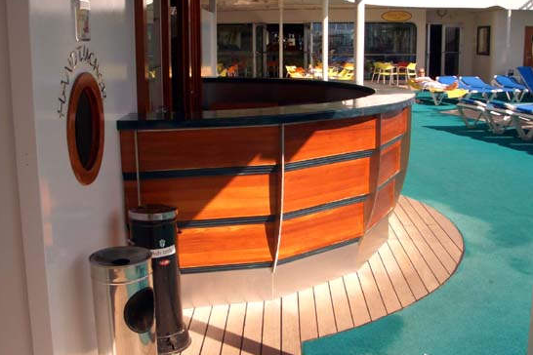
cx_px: 266
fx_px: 637
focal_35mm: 43
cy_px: 158
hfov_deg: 45.4
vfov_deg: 31.2
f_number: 4.6
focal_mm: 6.8
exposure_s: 1/400
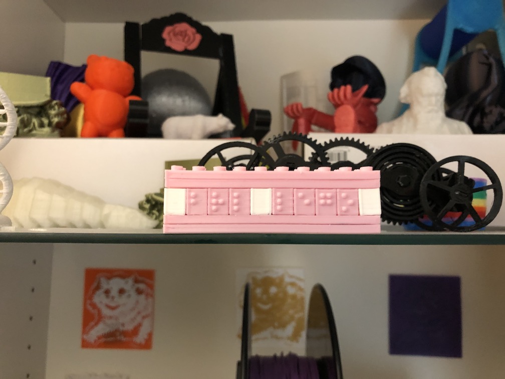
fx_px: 408
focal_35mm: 28
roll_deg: +0.3
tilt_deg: +5.5
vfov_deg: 49.7
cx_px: 252
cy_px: 190
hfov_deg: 63.4
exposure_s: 1/9
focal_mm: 3.99
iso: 100
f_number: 1.8
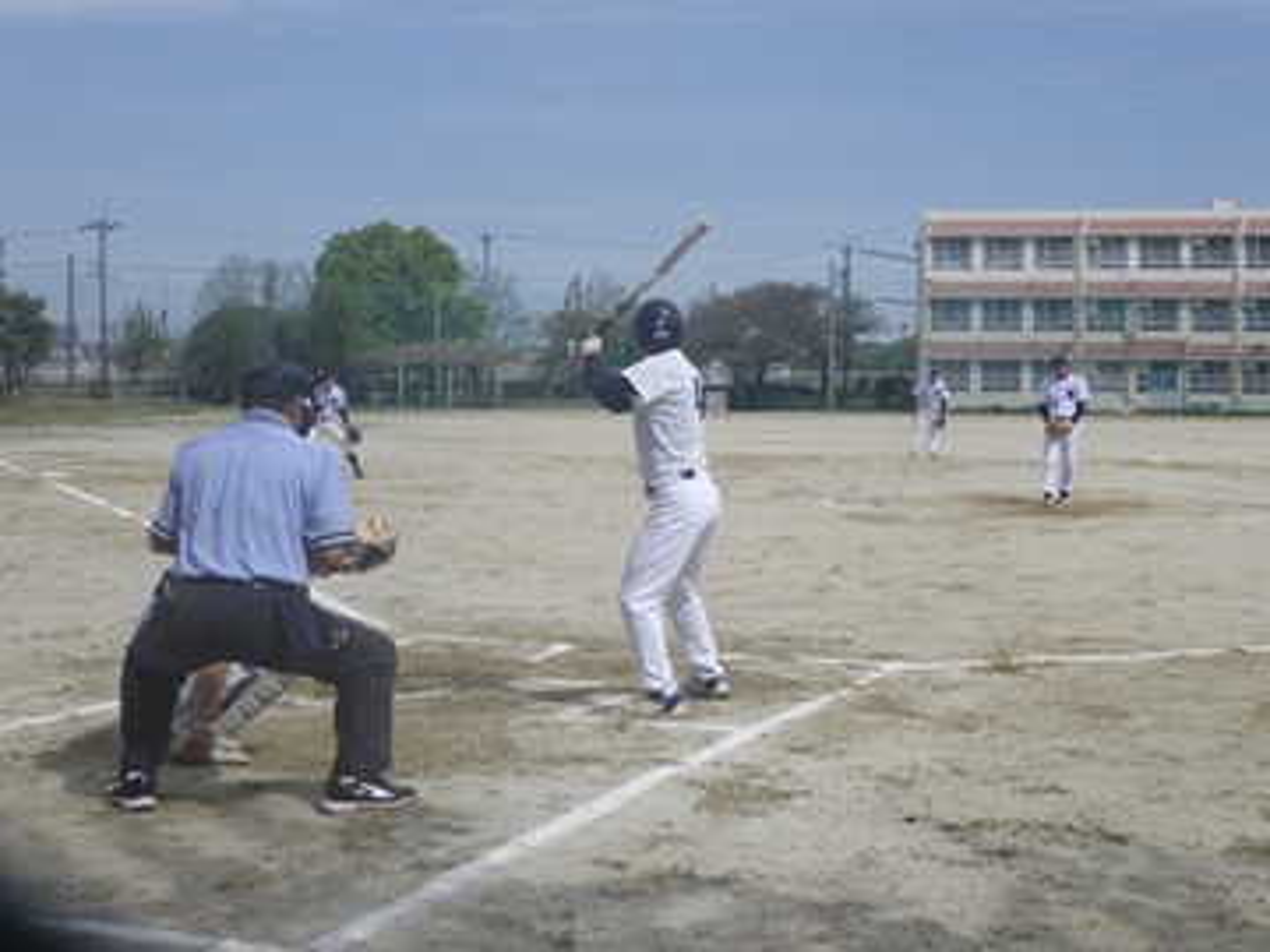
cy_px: 476
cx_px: 635
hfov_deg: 37.5
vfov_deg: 28.6
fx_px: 1871
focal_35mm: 51
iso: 125
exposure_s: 1/1000
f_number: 5.3
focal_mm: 9.1
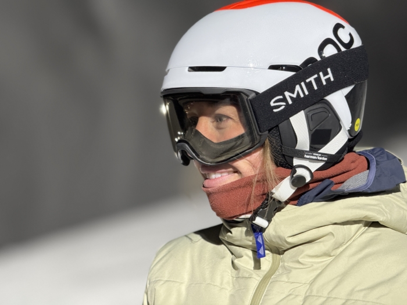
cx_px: 204
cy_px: 152
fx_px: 1411
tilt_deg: +5.4
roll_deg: -0.9
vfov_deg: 12.3
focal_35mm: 120
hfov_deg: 16.4
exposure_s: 1/60
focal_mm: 15.66
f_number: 2.8
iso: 250
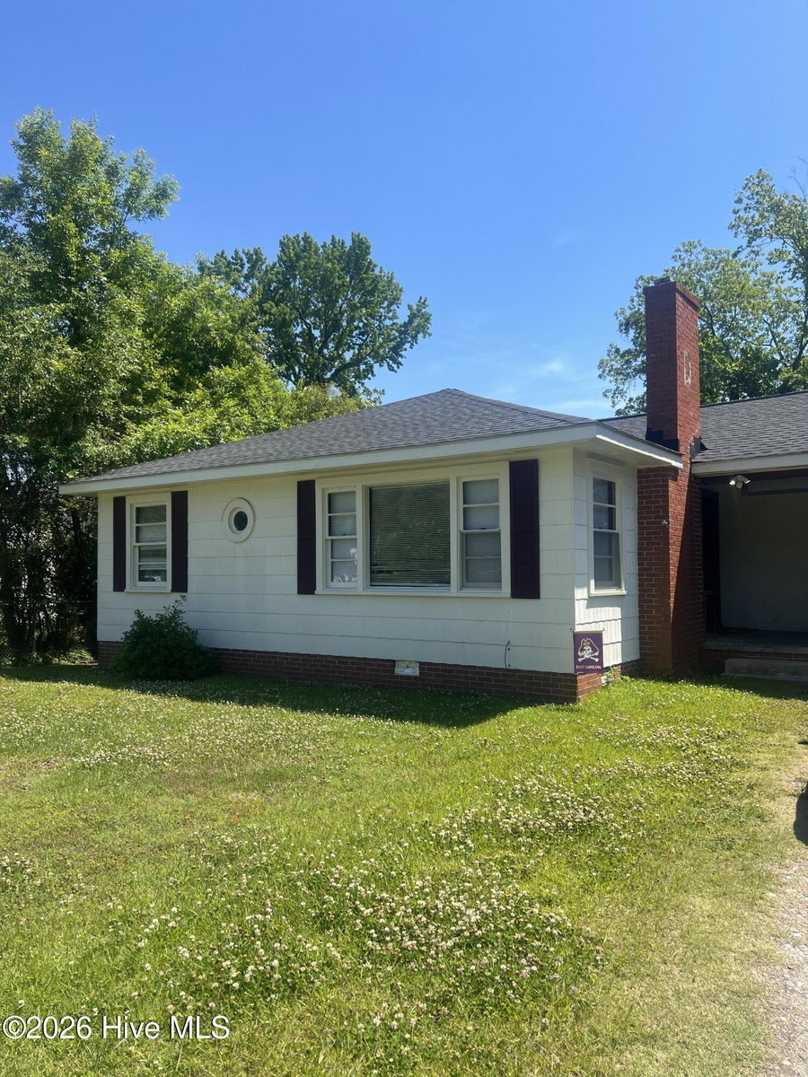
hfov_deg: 53.1
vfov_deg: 67.3
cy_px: 538
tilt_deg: +5.6
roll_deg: -0.5
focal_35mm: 26
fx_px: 809
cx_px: 404
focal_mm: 5.7
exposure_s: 1/3165
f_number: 1.5
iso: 50
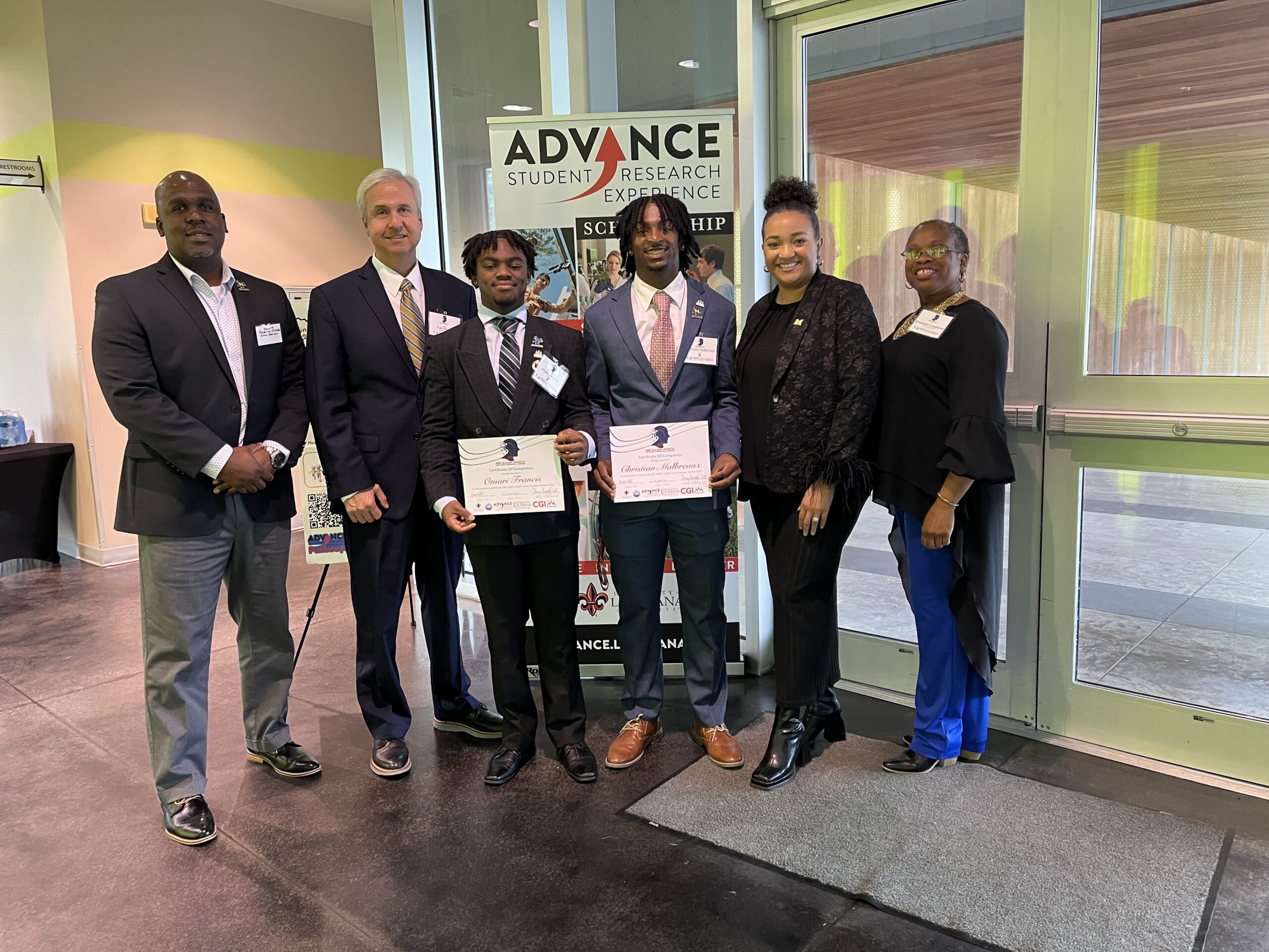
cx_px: 634
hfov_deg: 67.3
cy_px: 476
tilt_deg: -9.3
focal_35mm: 26
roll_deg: +1.6
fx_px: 953
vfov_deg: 53.1
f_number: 1.6
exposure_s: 1/60
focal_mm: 5.1
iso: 160
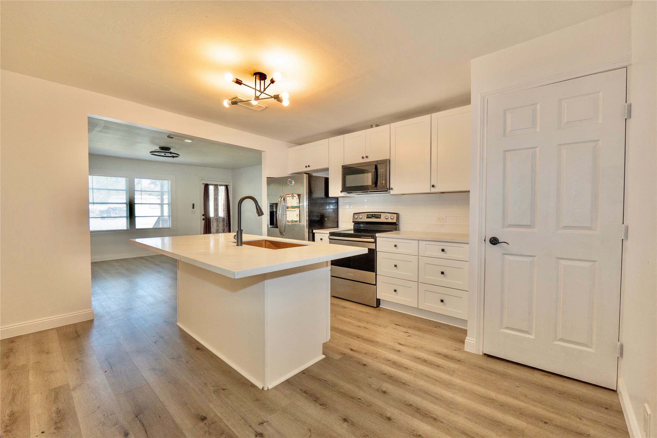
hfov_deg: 100.4
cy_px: 219
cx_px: 328
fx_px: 274
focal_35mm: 15
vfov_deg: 77.3
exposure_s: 1/160
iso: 400
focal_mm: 10
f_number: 4
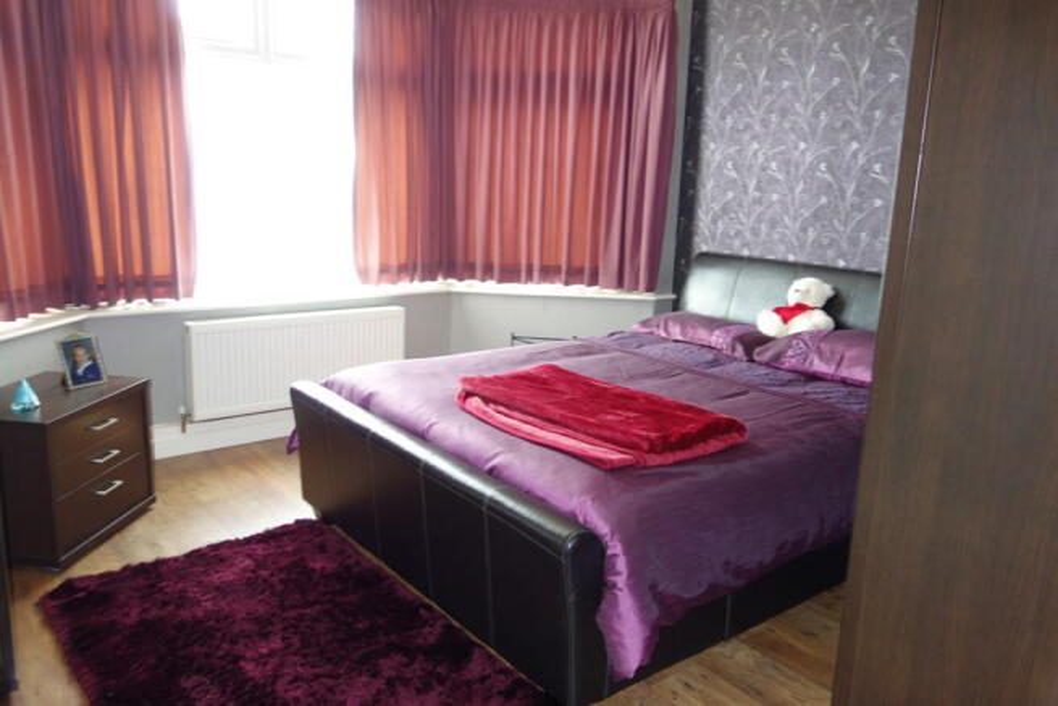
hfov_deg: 65.5
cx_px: 529
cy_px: 353
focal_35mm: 28
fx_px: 823
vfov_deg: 46.4
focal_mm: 10.4
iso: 125
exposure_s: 1/30
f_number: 1.8
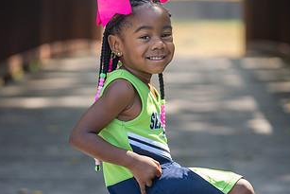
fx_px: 1539
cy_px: 137
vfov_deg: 7.2
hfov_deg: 10.8
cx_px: 150
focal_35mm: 191
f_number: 2.8
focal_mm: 101
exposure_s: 1/320
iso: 100
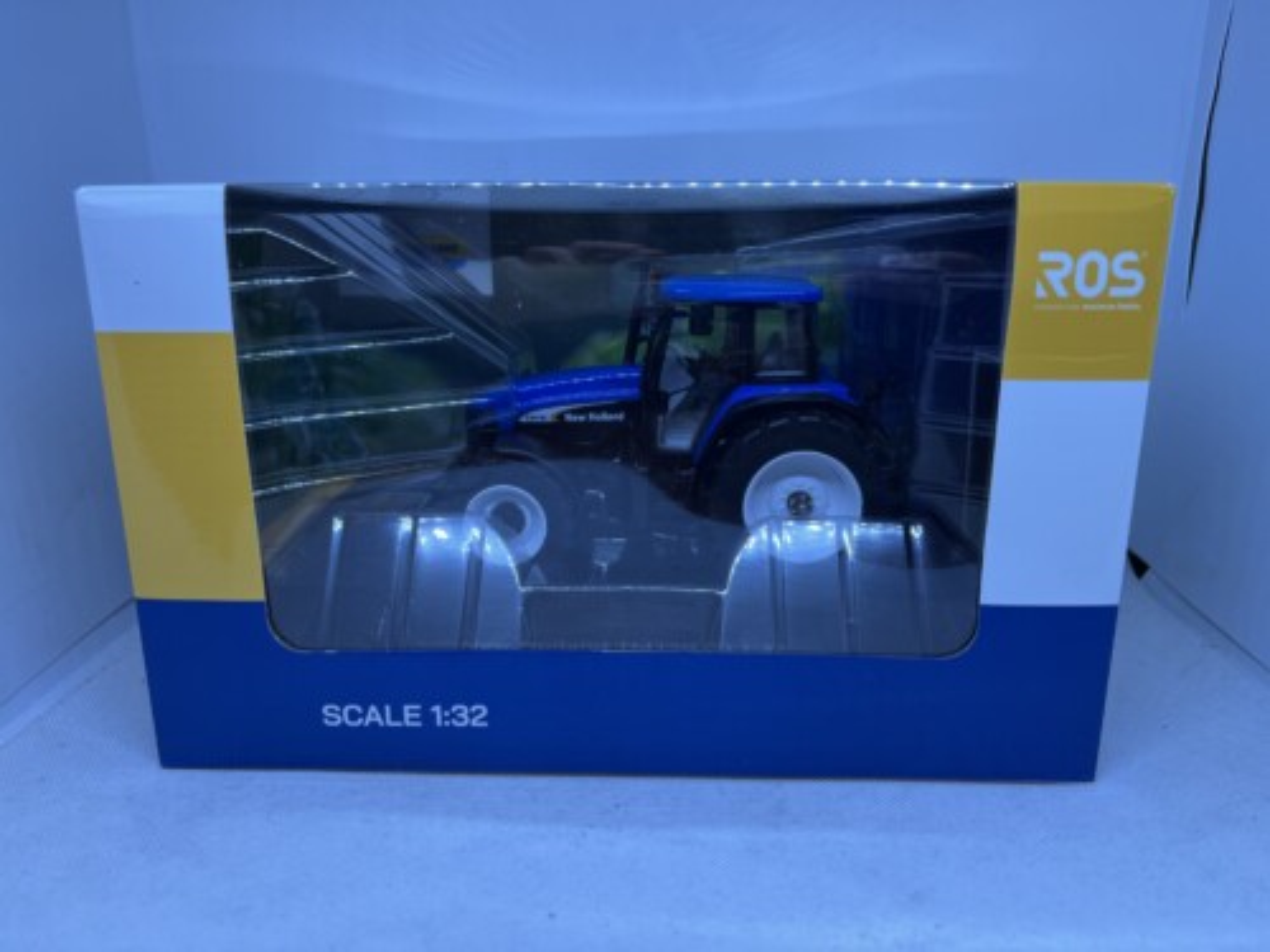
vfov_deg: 53.1
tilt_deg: -14.3
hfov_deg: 67.3
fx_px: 954
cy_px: 476
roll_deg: +0.9
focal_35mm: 26
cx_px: 635
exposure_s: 1/122
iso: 64
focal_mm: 5.1
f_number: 1.6
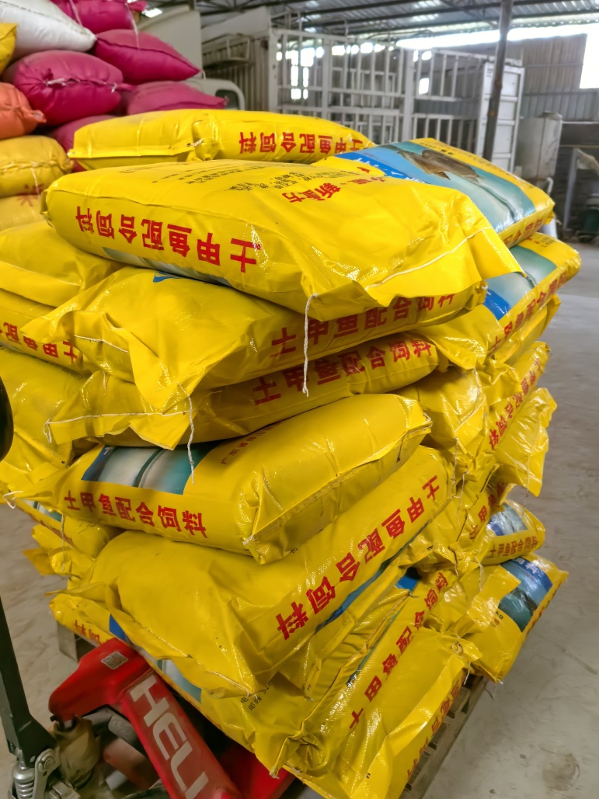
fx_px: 646
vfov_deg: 63.4
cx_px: 294
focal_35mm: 28
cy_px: 386
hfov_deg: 49.7
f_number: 1.4
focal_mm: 5.75
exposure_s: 1/100
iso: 320
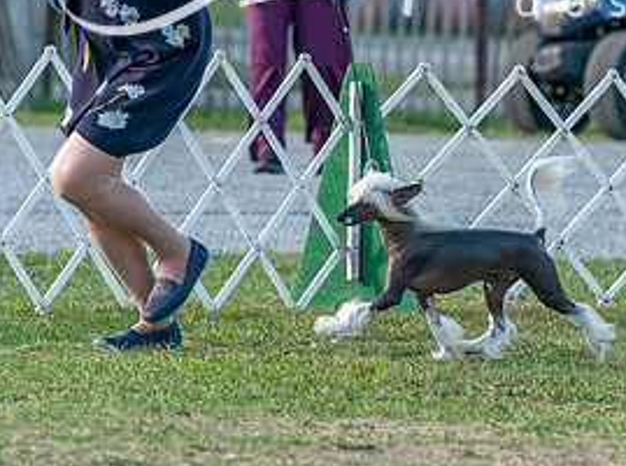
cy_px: 45
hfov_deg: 4.2
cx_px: 416
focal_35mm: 478
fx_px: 8617
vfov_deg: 3.1
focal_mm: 192
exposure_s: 1/2000
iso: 1600
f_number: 5
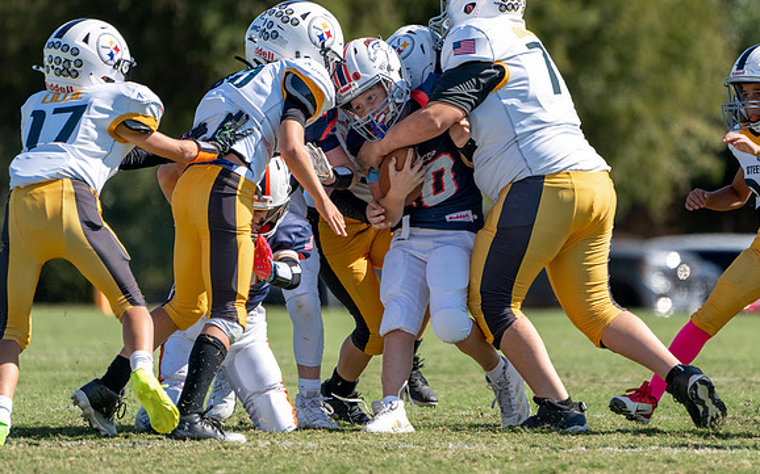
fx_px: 11638
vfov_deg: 2.3
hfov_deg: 3.7
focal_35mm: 562
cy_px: 202
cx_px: 425
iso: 200
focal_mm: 391
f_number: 5.6
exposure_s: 1/1000
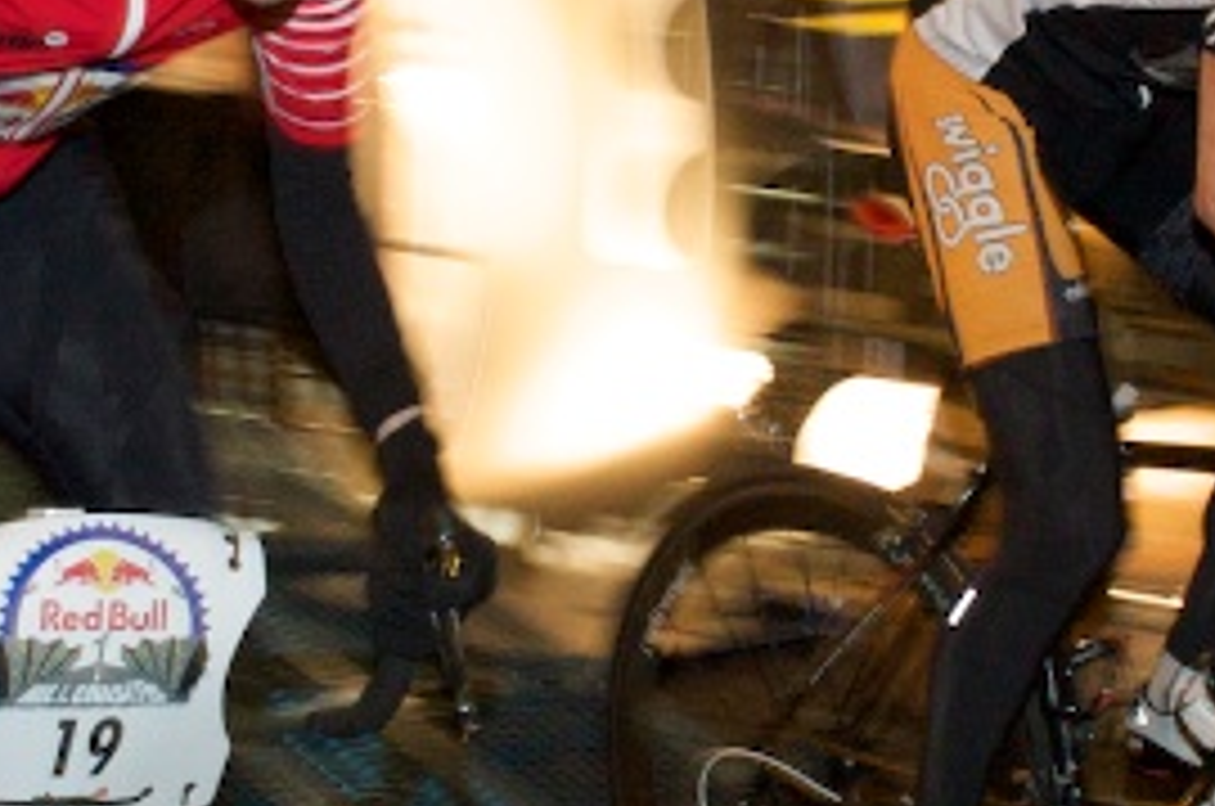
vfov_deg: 15.0
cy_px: 392
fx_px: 3066
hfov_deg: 22.4
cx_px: 468
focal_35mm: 91
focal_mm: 24
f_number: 10
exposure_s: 1/40
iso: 8000
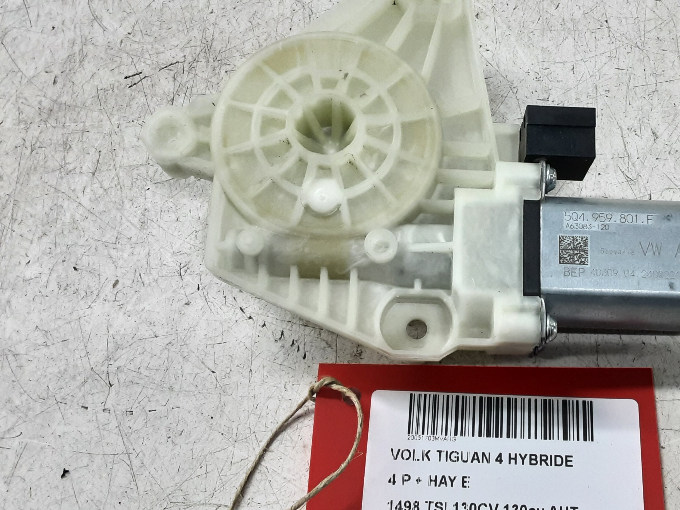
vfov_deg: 36.8
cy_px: 265
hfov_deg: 47.0
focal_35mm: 39
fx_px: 766
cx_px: 464
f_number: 1.9
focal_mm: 2.91
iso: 100
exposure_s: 1/50
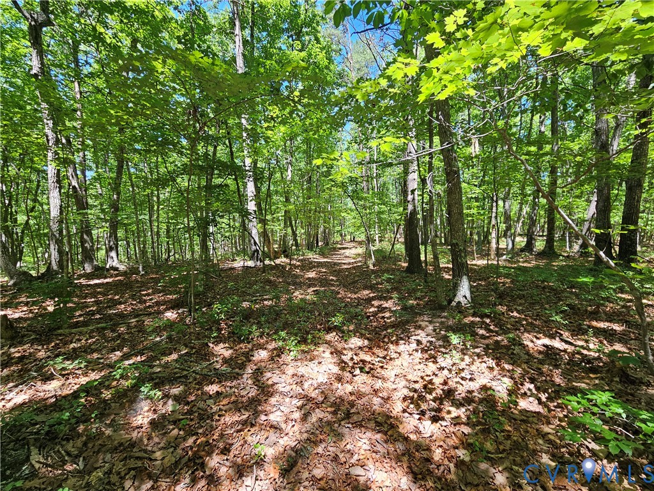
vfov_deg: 89.9
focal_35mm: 13
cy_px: 246
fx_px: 246
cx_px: 327
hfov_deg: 106.2
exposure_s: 1/134
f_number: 2.2
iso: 50
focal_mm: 2.2
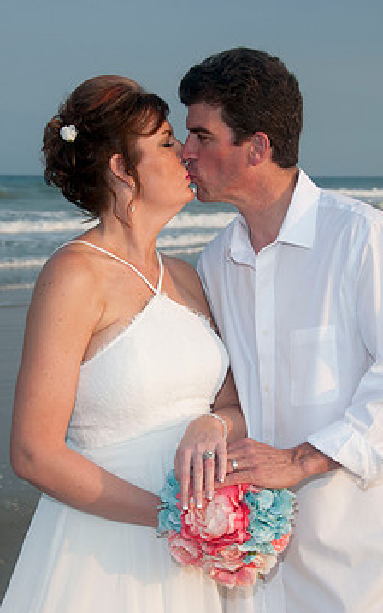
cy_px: 325
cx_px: 199
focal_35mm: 73
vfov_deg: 28.2
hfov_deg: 17.9
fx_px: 1218
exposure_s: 1/250
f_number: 6.3
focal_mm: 38
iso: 100
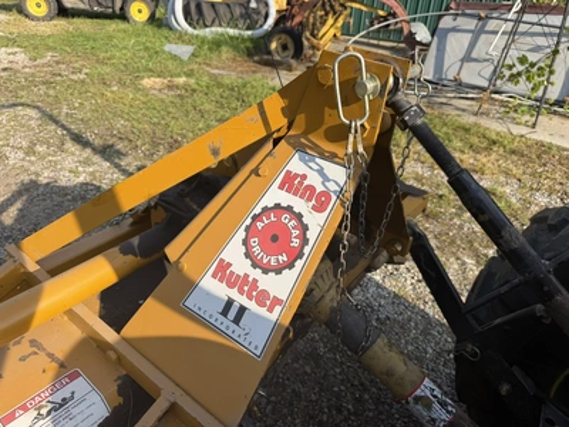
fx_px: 394
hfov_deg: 71.6
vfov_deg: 56.8
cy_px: 214
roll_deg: -1.4
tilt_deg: -28.1
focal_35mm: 24
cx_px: 284
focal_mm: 6.76
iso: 80
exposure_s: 1/2110
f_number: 1.78
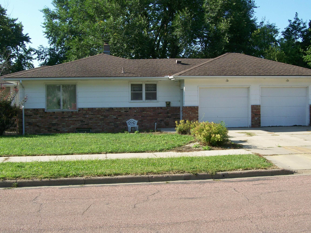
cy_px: 116
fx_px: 404
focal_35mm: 45
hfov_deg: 42.1
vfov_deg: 32.2
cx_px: 156
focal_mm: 7.6
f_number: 5.4
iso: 80
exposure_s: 1/268
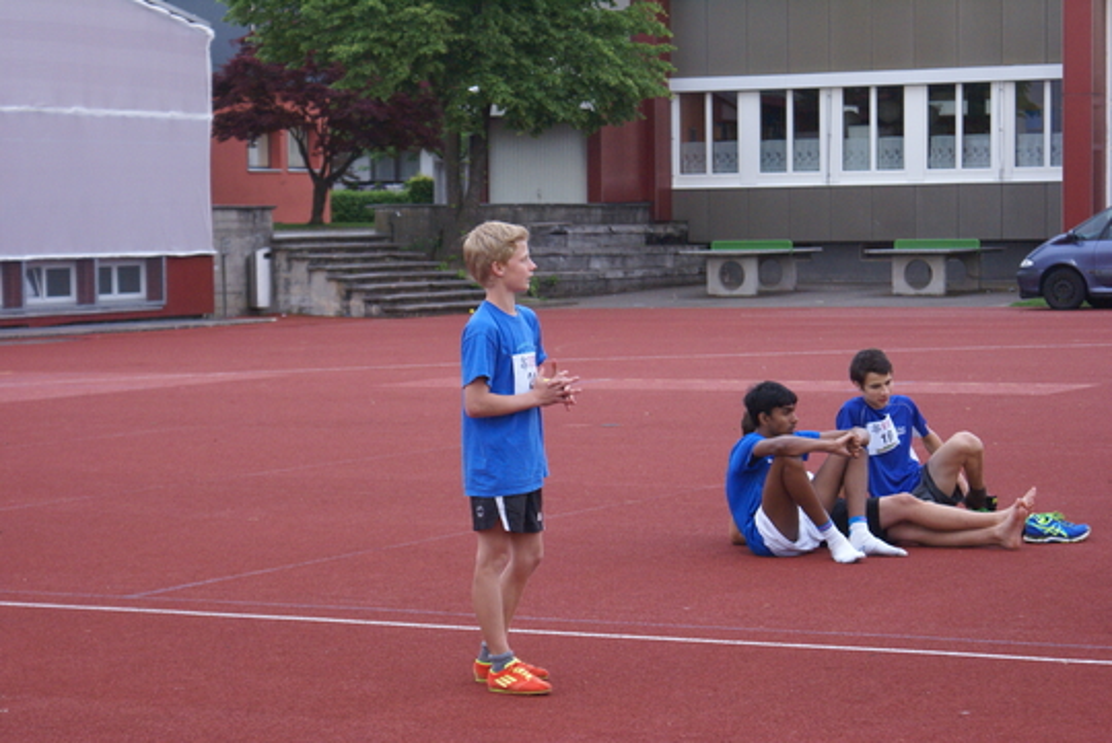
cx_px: 556
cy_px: 372
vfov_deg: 13.1
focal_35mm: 105
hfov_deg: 19.4
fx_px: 3246
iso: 800
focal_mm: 70
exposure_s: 1/80
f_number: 5.6
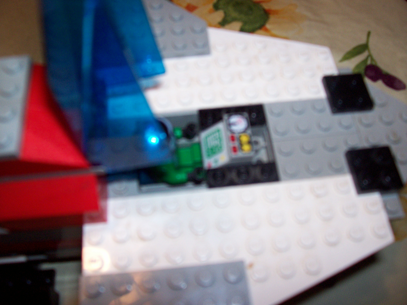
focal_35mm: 34
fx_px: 400
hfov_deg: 54.0
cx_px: 204
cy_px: 152
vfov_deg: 41.8
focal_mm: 5.6
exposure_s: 1/112
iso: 140
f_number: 2.7
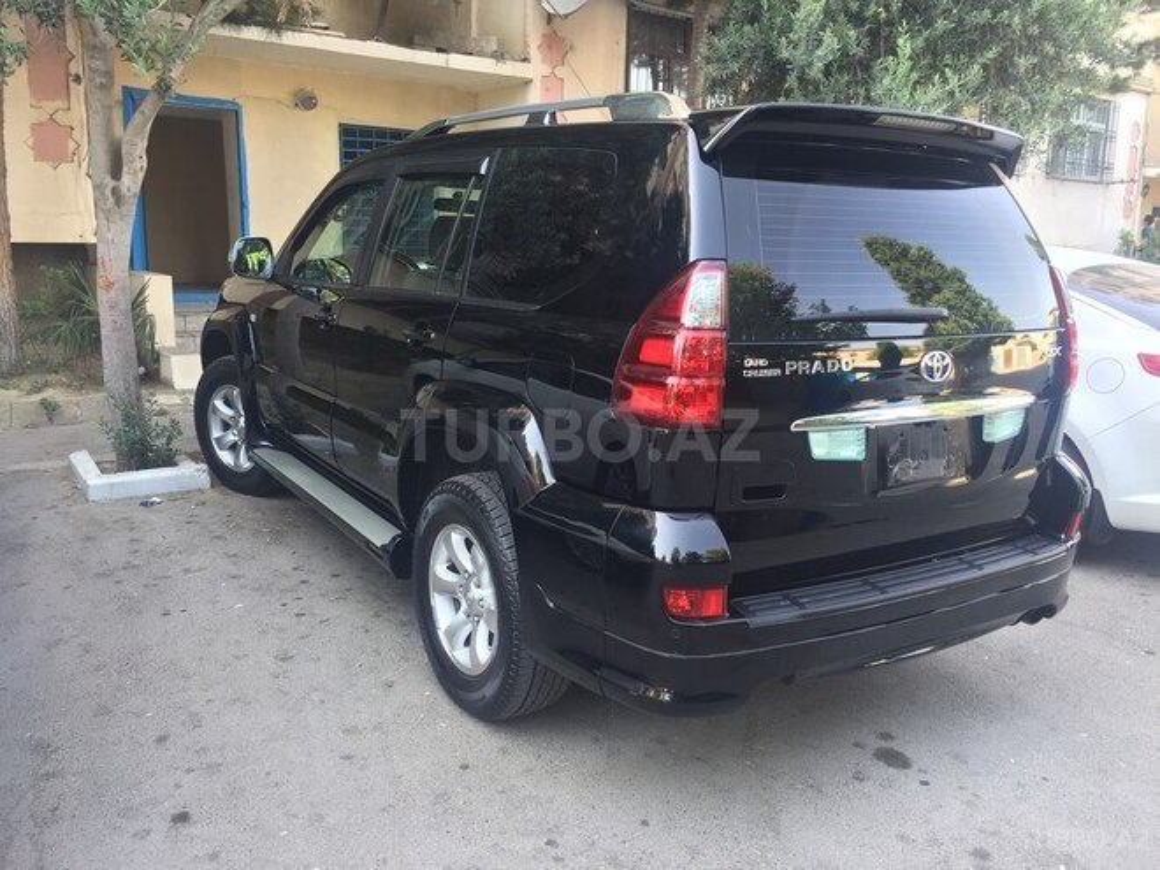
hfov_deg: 61.7
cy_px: 435
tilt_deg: -12.0
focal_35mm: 29
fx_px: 972
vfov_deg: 48.2
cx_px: 580
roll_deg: -0.8
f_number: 2.2
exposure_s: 1/50
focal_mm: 4.15
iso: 32
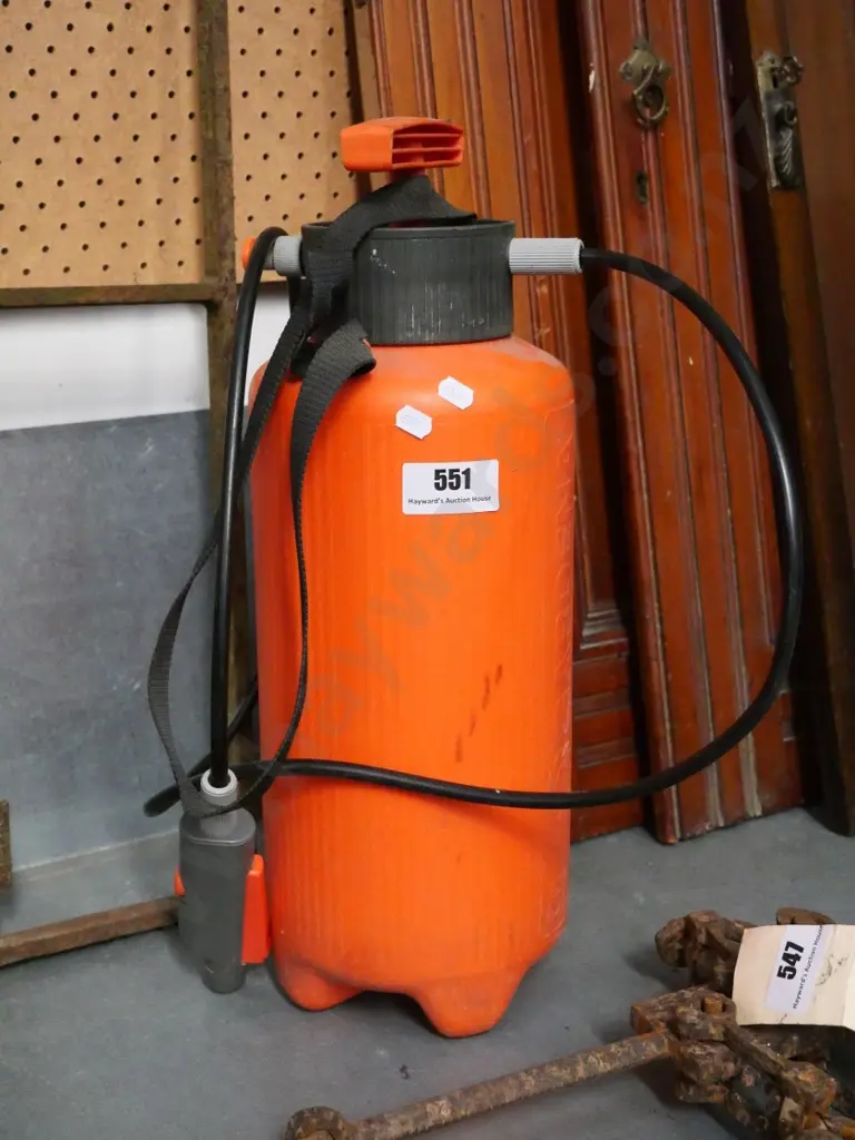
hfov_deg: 31.5
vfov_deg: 41.2
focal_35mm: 46
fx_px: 1515
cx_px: 428
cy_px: 570
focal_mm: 23
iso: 6400
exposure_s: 1/640
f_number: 4.3
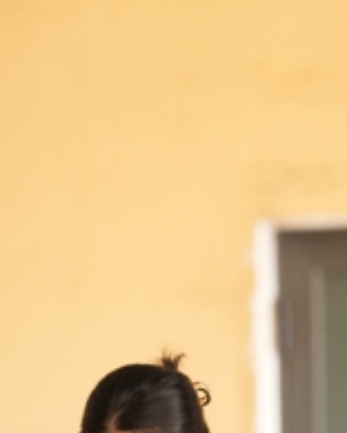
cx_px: 199
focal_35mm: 468
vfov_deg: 4.1
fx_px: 6008
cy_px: 429
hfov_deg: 3.3
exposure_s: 1/250
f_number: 2.8
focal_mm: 150
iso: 2000
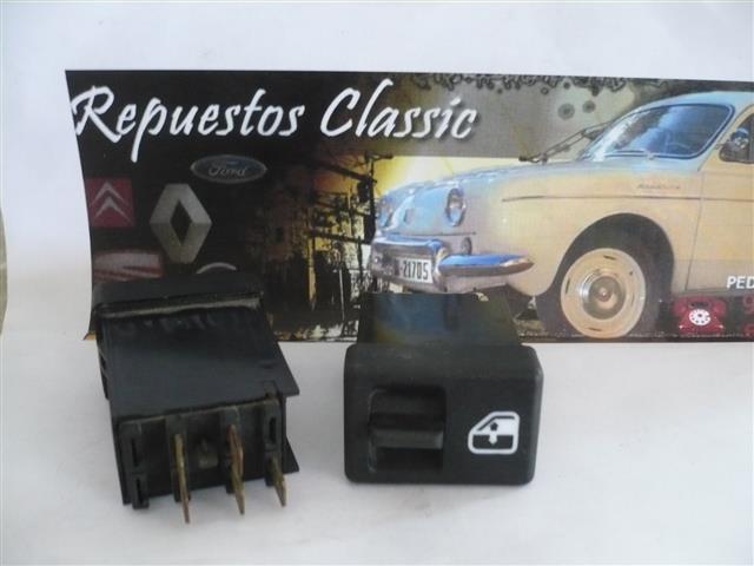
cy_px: 283
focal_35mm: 35
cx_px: 377
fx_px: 762
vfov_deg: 40.7
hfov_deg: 52.6
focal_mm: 5.8
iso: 400
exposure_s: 1/30
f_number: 2.8
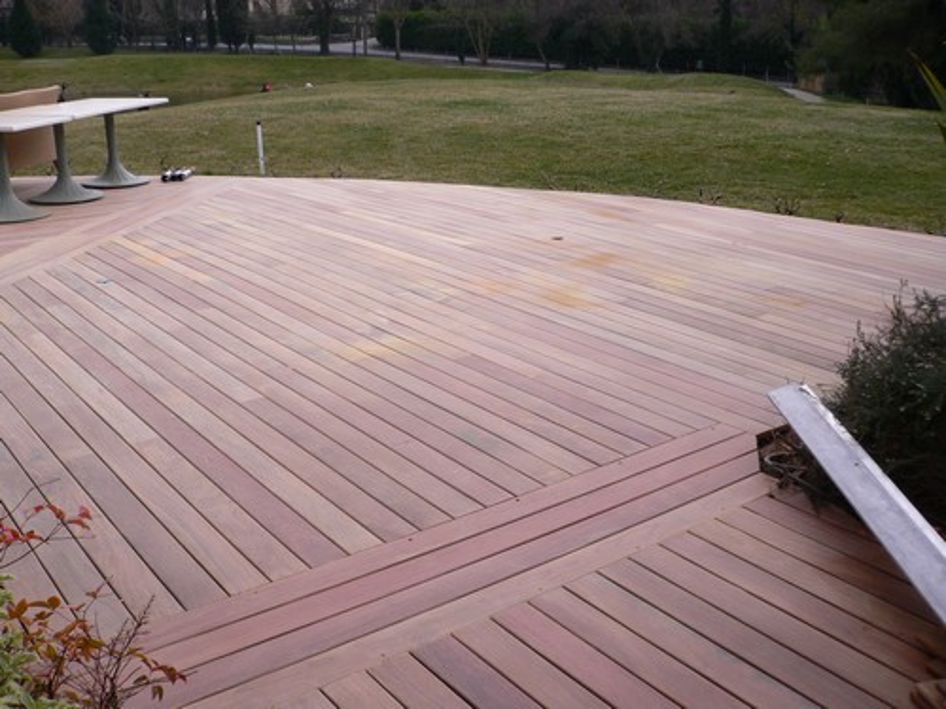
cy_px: 354
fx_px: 956
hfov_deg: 52.6
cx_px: 473
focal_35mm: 35
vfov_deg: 40.7
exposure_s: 1/250
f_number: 2.8
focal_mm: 5.8
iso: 80
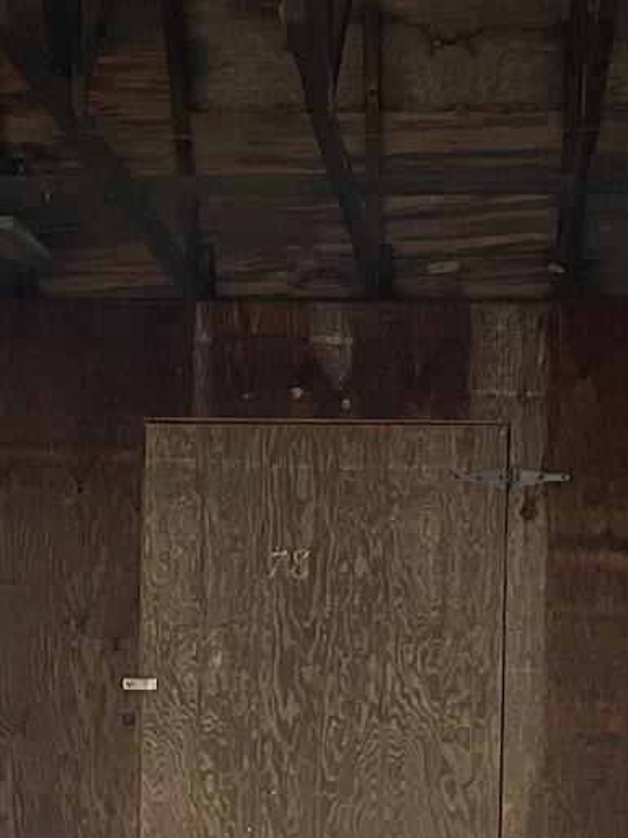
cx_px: 104
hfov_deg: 11.3
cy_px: 833
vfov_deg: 14.9
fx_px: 3147
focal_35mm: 130
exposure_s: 1/195
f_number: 1.8
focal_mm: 3
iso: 16
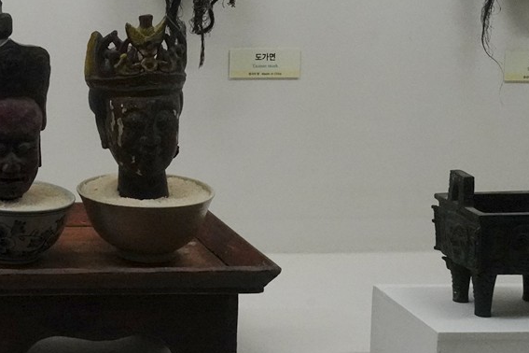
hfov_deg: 13.4
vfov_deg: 9.5
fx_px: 2072
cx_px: -339
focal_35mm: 141
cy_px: -178
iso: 5000
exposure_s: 1/100
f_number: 16
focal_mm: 40
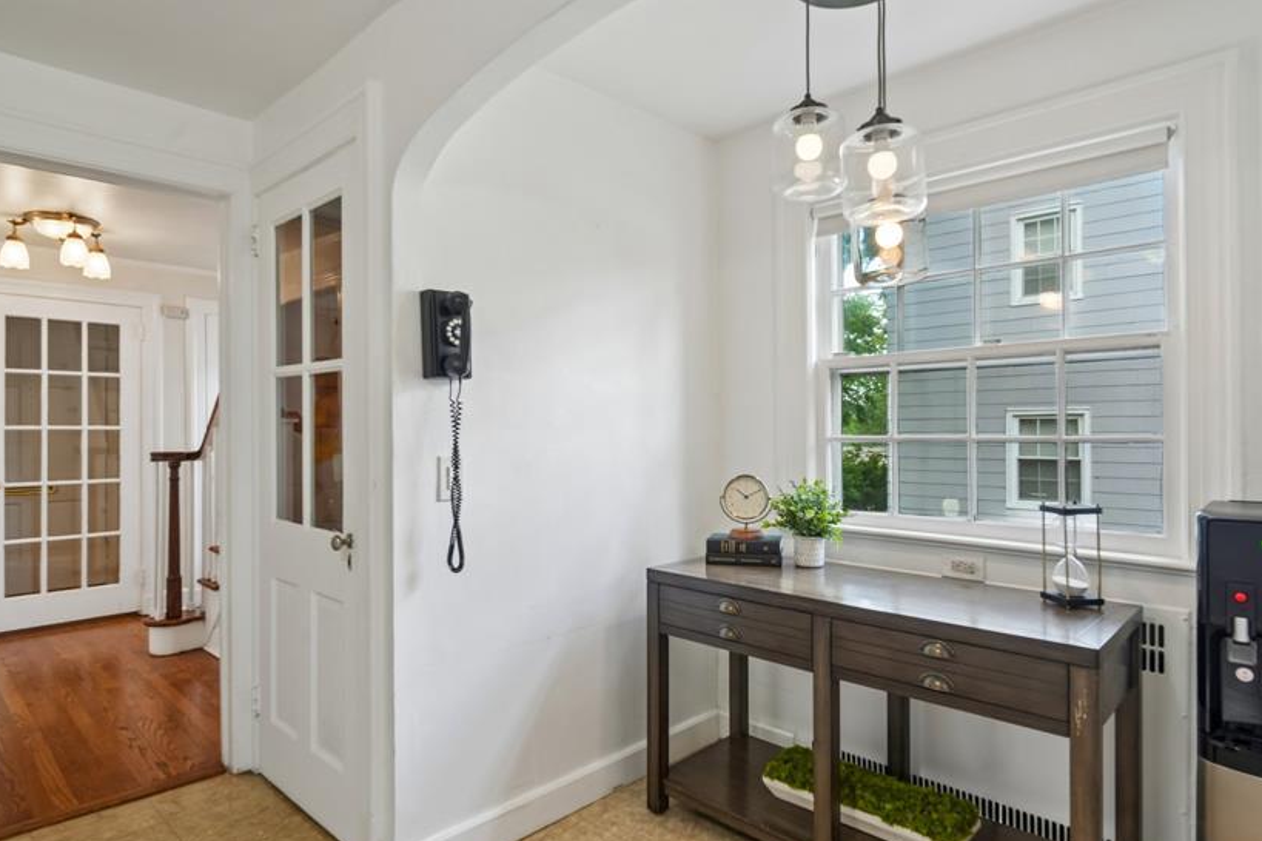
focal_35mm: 20
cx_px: 621
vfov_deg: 61.9
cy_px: 425
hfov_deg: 84.0
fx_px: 701
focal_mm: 16
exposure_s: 1/13
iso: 400
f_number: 8
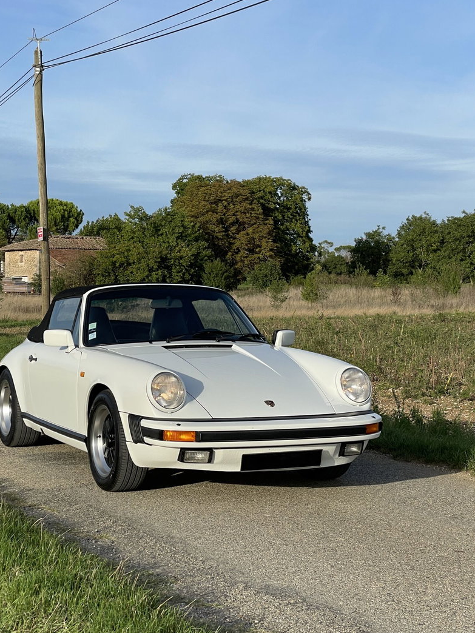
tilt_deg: -2.5
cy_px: 340
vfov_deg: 28.6
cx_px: 172
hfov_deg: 21.6
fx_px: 1244
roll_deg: -0.7
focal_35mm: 68
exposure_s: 1/1370
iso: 25
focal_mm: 6
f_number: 2
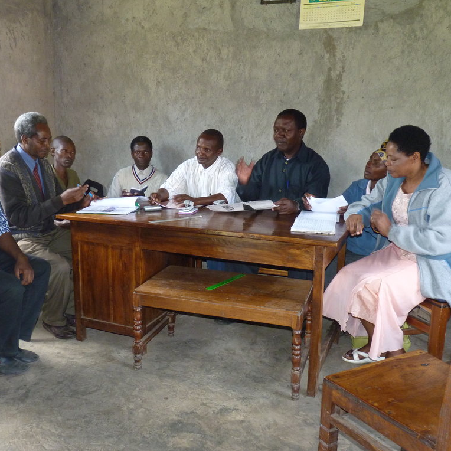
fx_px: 472
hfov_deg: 50.9
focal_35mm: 32
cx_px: 195
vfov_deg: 51.1
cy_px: 225
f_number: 2.8
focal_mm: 4.8
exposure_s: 1/30
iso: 250
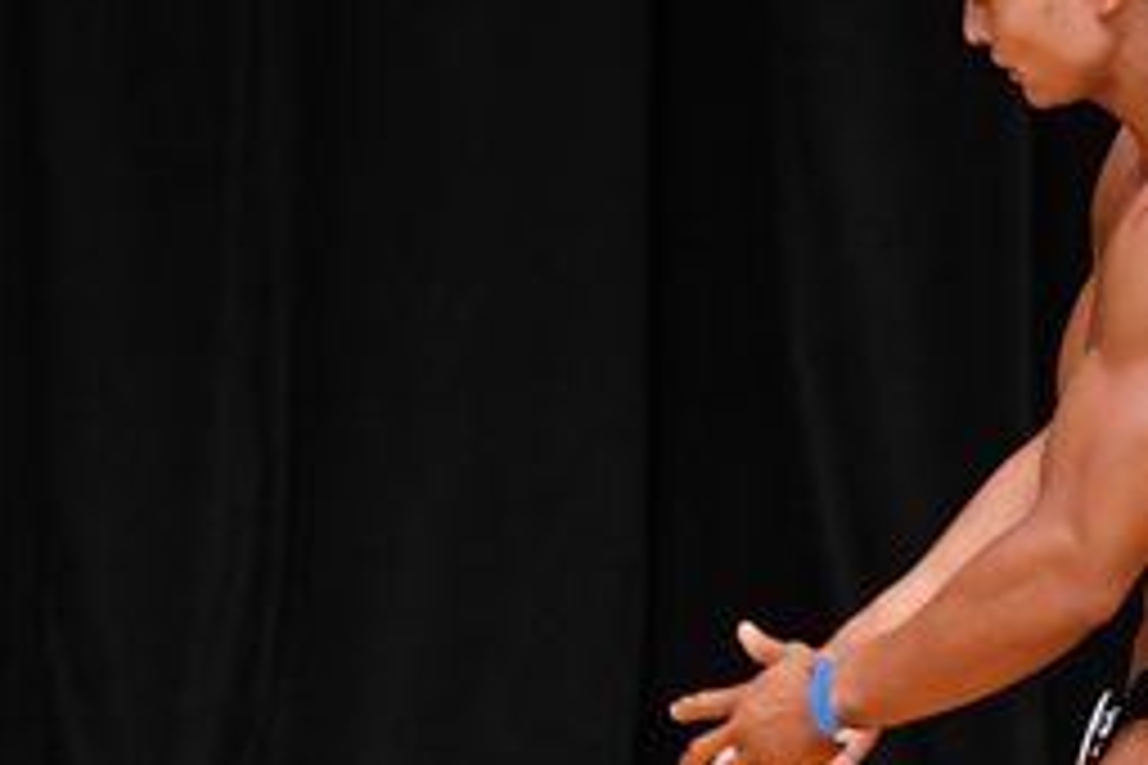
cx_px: 1195
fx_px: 29017
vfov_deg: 1.5
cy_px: 652
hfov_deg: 2.3
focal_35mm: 910
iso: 3200
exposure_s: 1/400
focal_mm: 200
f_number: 5.6
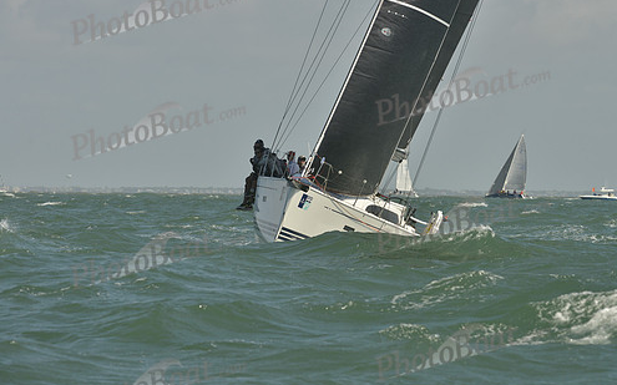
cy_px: 175
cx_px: 312
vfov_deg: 5.0
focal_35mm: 263
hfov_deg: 8.0
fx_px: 4421
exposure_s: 1/1250
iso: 280
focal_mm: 220
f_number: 9
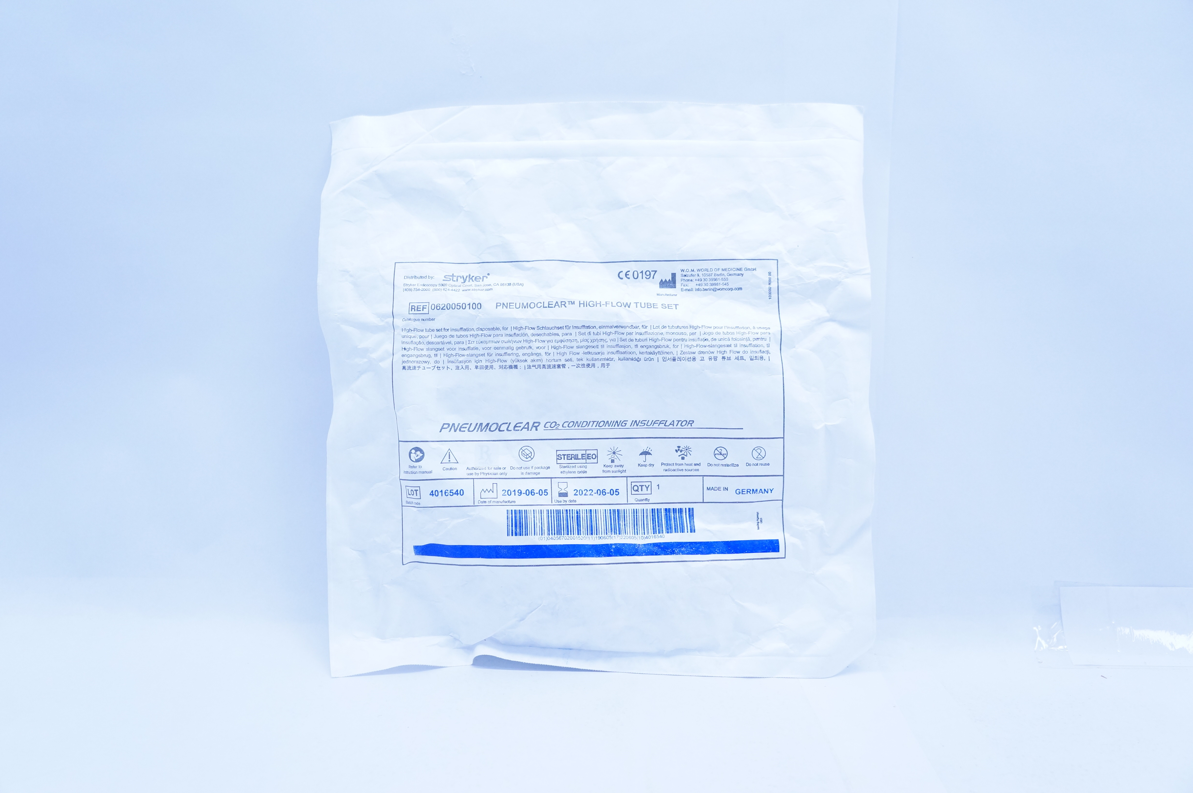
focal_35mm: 32
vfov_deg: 41.6
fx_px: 1043
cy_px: 396
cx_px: 596
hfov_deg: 59.5
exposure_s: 1/200
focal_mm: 21
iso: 800
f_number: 4.5
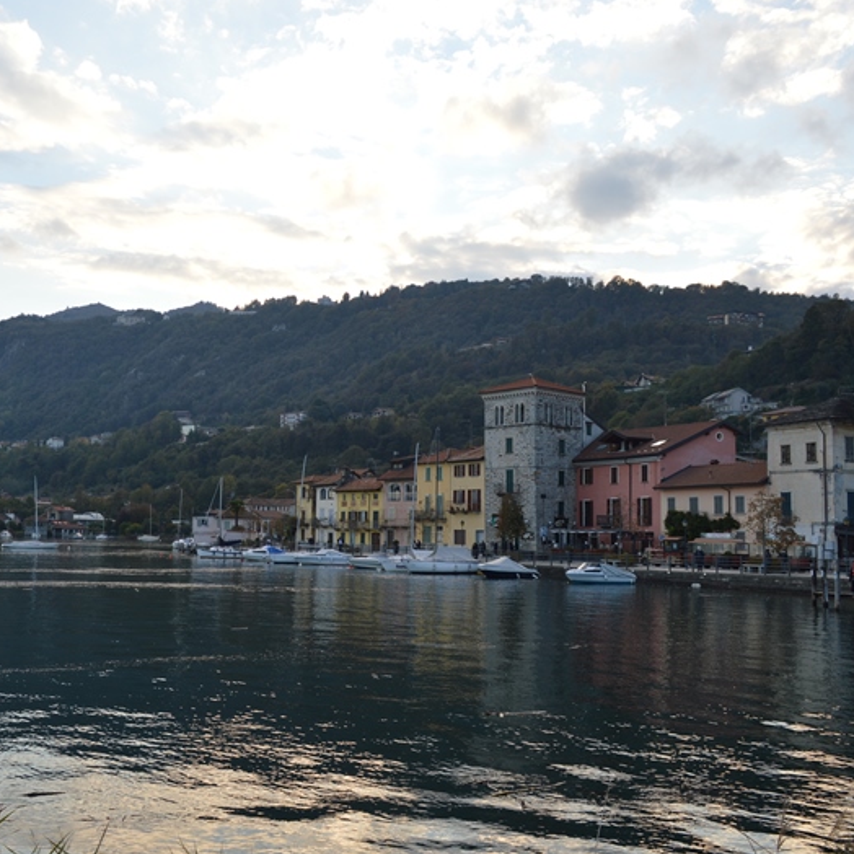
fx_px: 977
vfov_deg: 47.2
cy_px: 432
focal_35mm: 35
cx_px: 264
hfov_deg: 46.3
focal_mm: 18
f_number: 6.3
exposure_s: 1/200
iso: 100
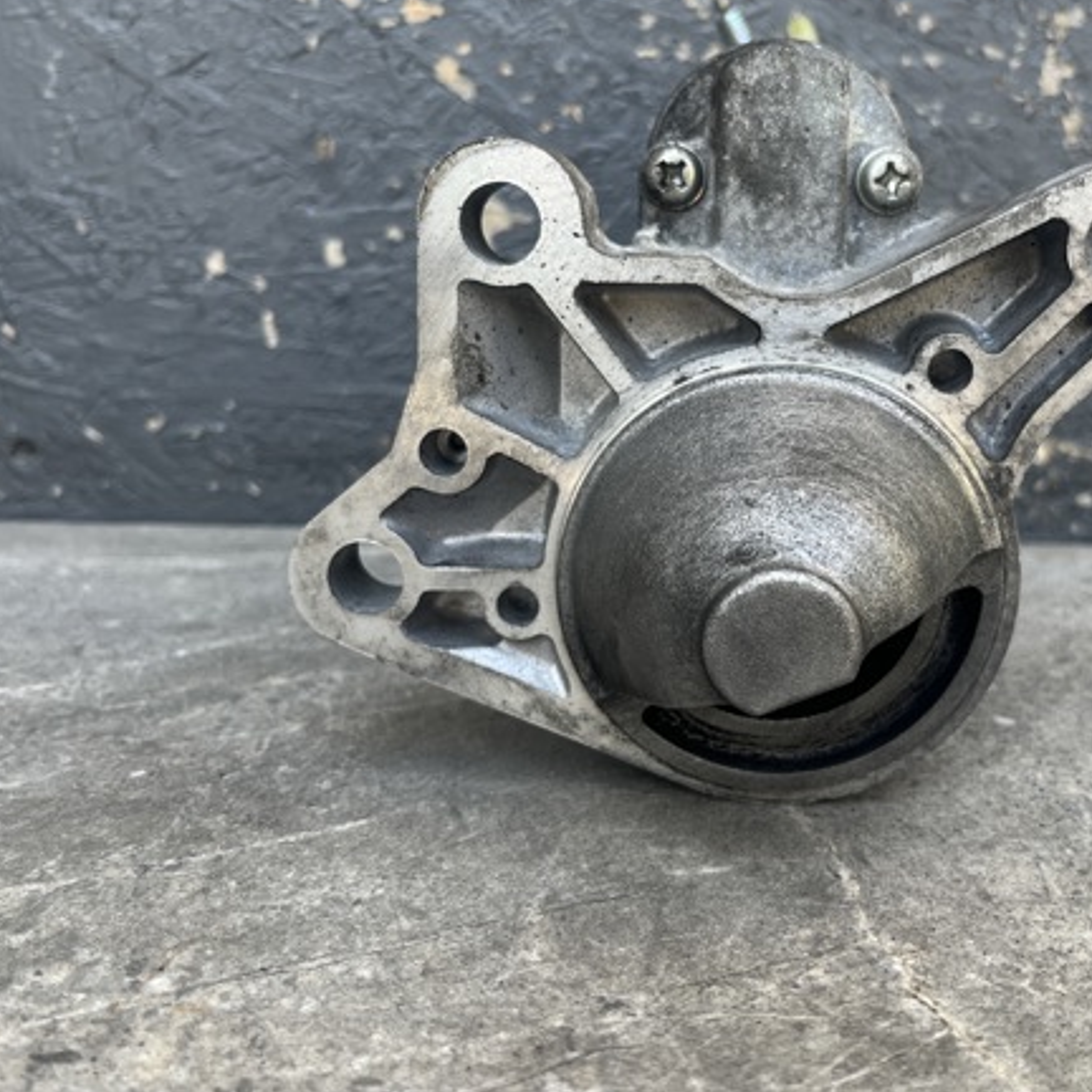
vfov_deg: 48.4
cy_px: 527
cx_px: 710
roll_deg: -1.8
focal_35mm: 34
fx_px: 1213
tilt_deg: -13.3
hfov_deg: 47.8
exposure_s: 1/122
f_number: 1.6
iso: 32
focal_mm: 5.1
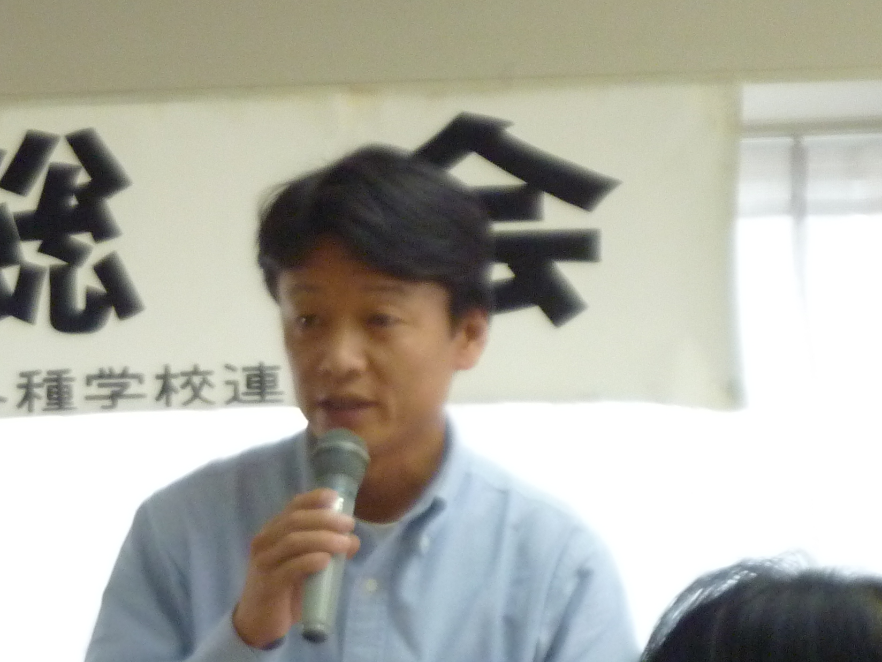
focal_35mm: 307
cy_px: 397
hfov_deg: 6.5
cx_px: 415
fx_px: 7822
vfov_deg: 4.8
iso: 320
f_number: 4.5
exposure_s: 1/50
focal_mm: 22.5
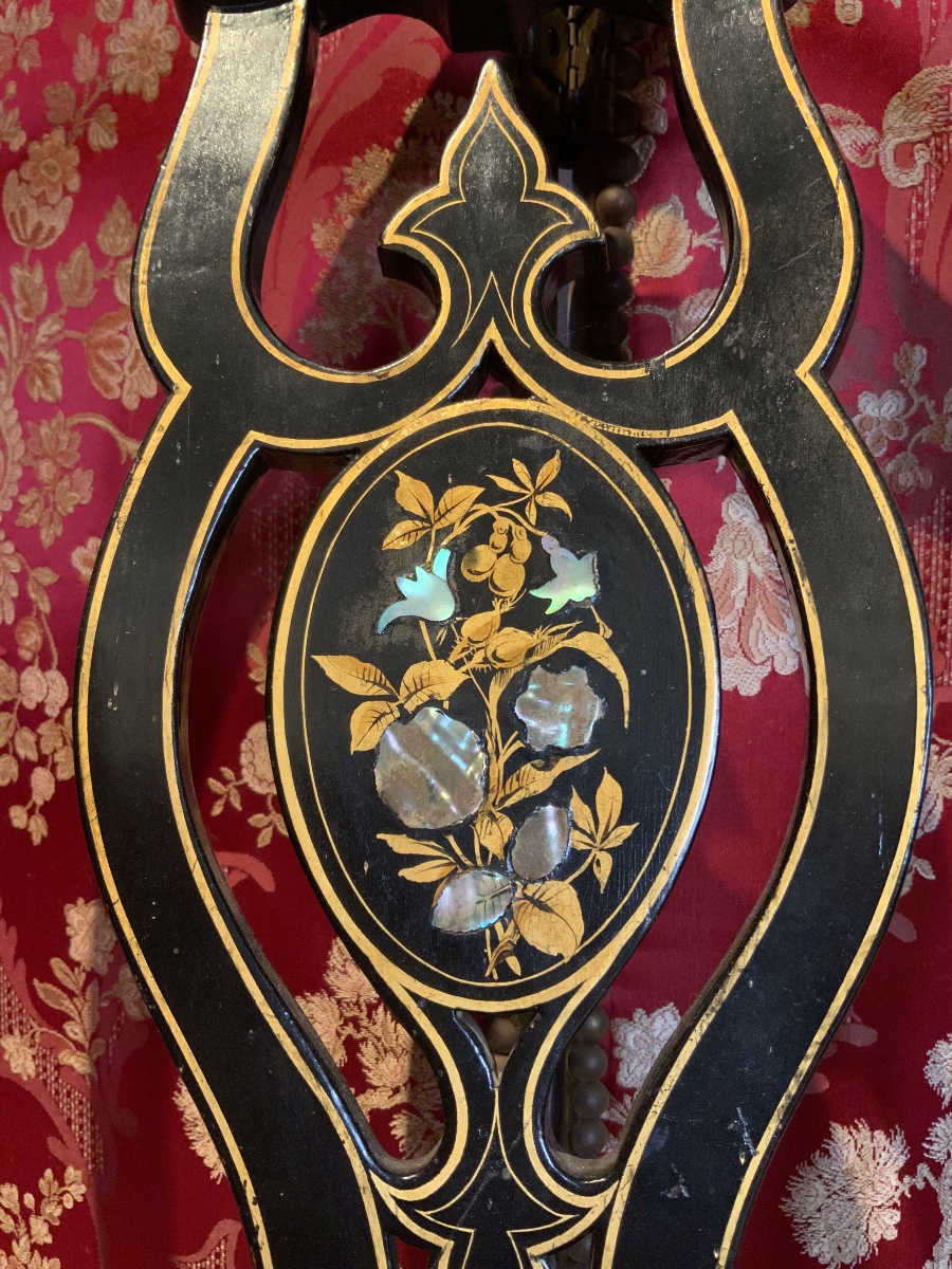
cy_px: 634
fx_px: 1063
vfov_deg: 61.7
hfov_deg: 48.2
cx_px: 476
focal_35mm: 29
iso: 200
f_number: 1.8
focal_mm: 3
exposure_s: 1/50
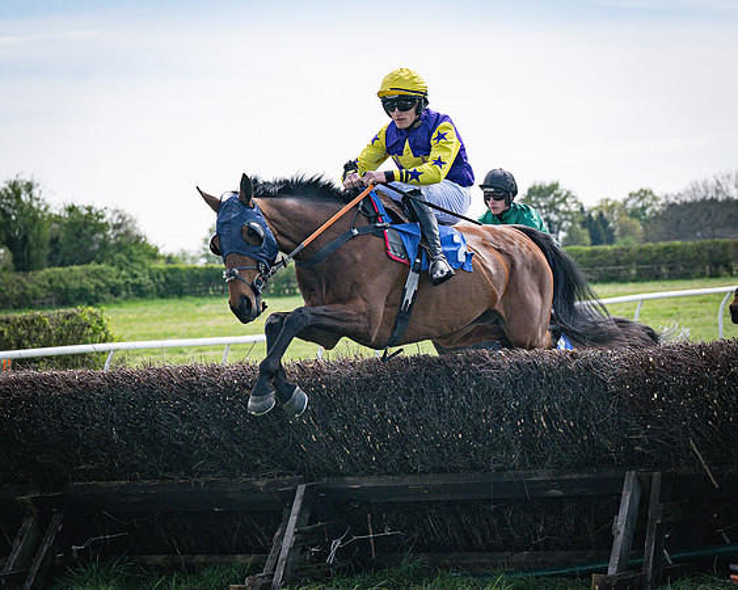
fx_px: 3420
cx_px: 482
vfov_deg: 9.9
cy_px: 235
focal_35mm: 157
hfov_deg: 12.3
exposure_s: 1/4000
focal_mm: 94
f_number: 5
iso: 400
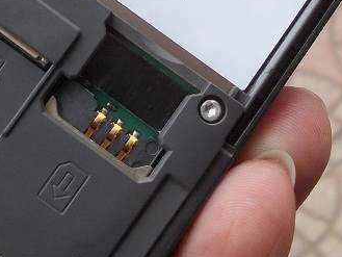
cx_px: 117
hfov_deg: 13.8
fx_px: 1413
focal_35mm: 143
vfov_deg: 10.1
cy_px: -113
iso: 80
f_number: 3.3
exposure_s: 1/160
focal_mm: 6.1
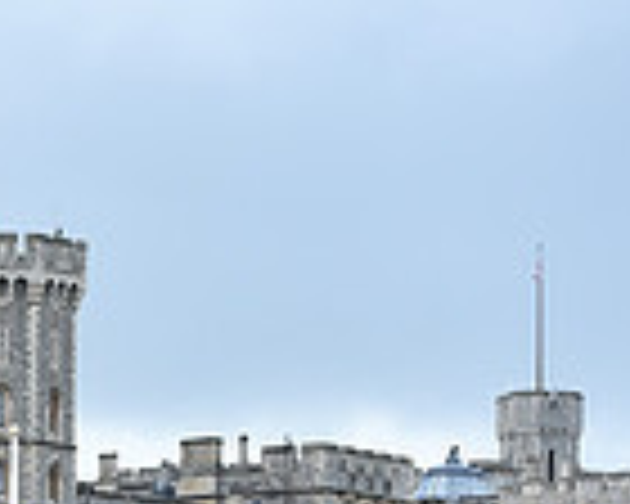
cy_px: 828
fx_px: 6228
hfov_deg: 5.7
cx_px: -630
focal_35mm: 334
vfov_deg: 4.6
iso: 720
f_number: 5
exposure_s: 1/1600
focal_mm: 86
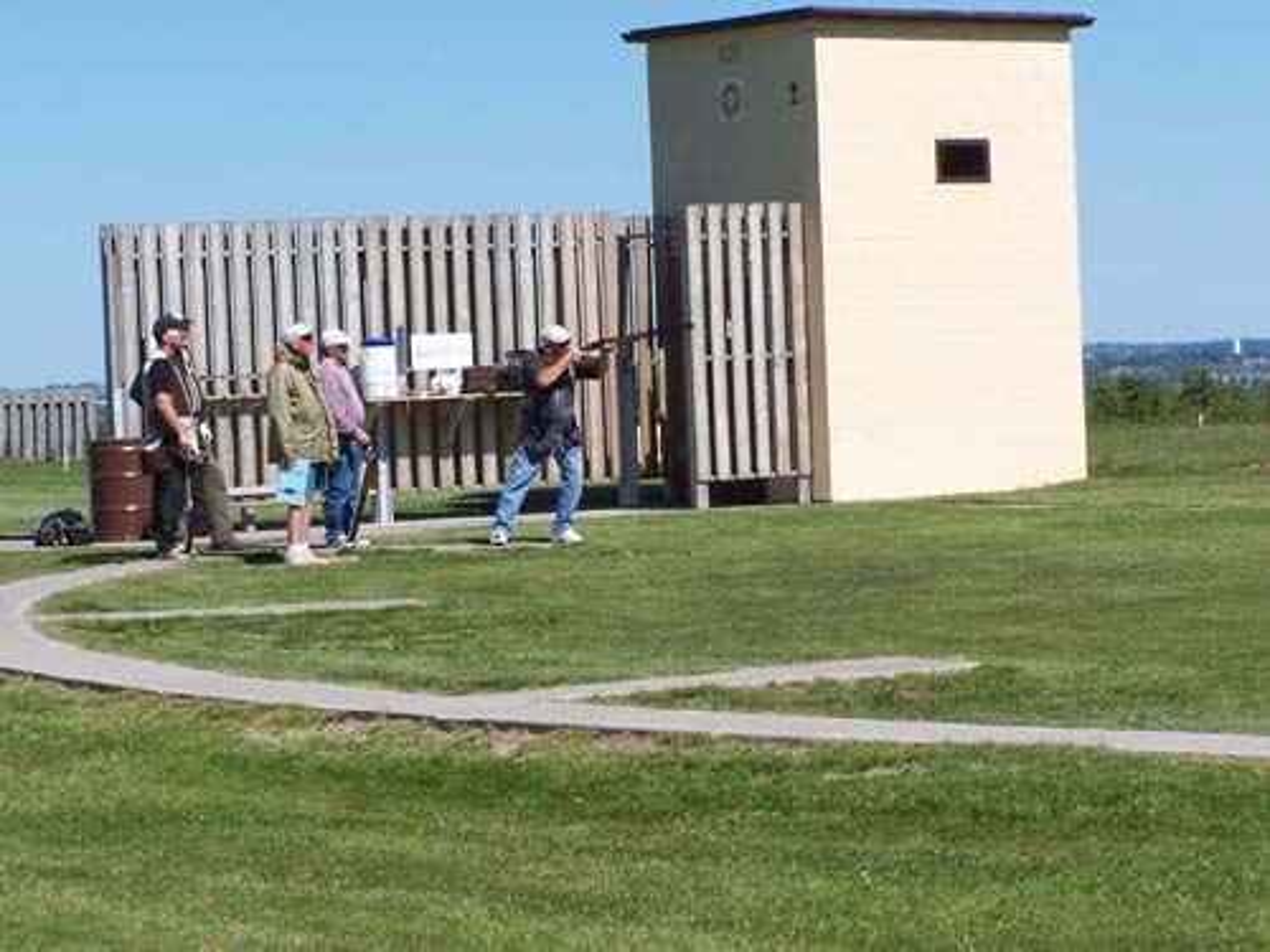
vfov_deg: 10.7
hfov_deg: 14.2
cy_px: 476
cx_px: 635
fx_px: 5100
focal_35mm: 139
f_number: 6.3
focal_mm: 23.1
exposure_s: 1/350
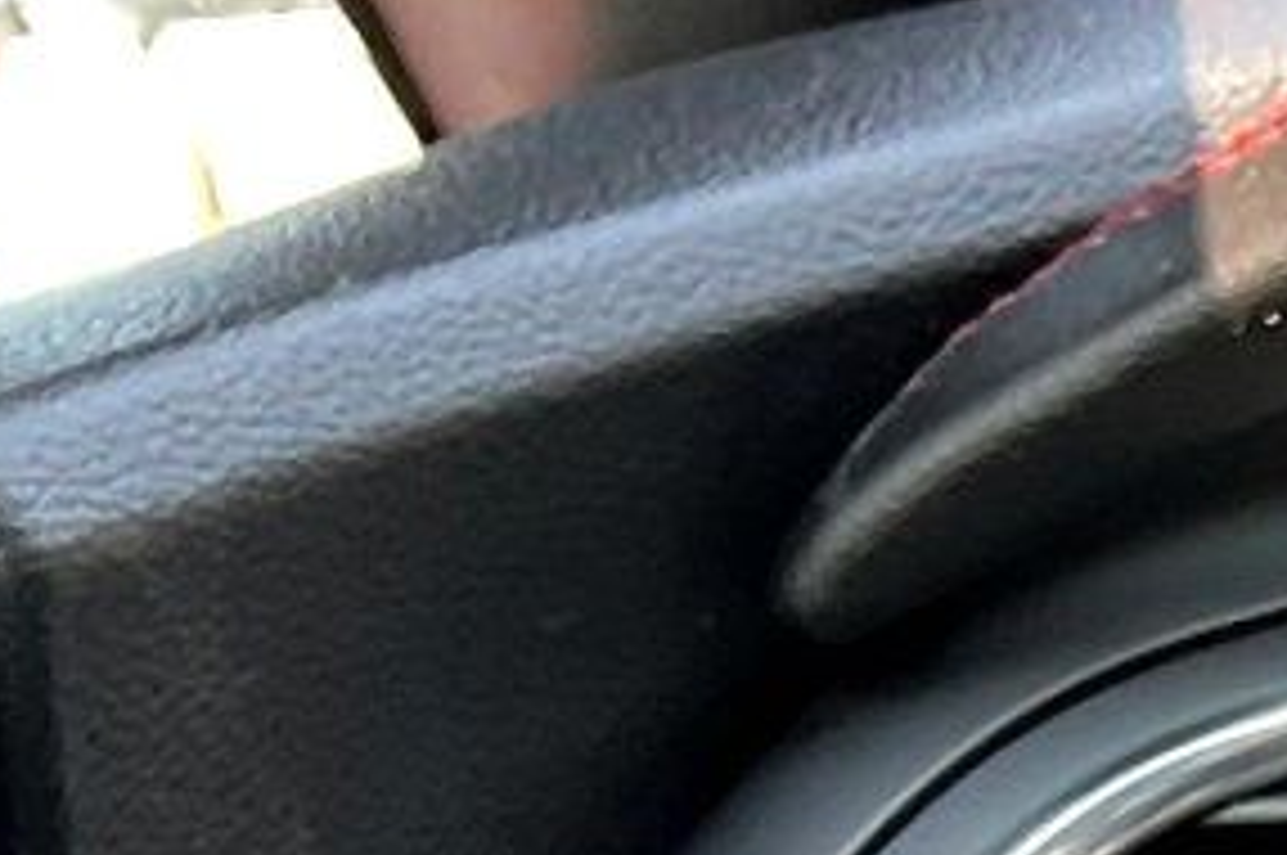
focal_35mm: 169
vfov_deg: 7.1
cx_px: 2853
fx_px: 6035
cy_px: 2660
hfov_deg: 10.8
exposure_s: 1/122
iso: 50
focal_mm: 3
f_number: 1.8
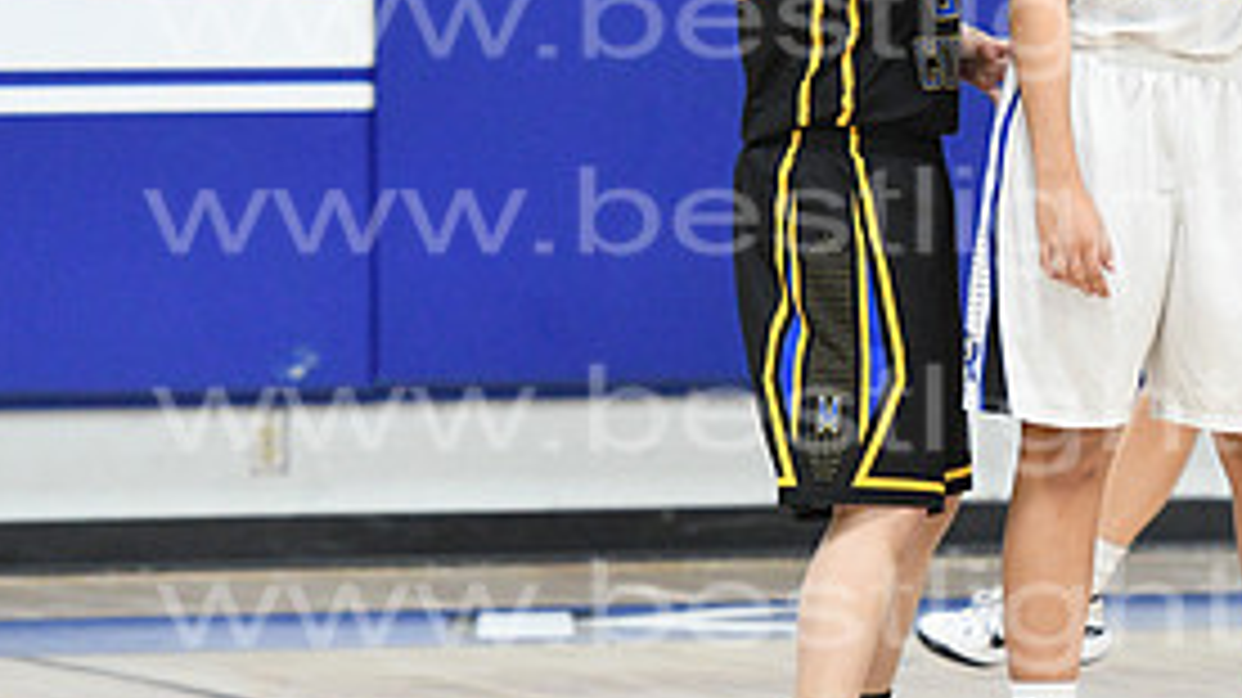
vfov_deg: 2.3
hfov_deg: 4.1
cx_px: 1174
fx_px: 17415
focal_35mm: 529
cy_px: 124
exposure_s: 1/640
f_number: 3.2
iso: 5000
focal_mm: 160
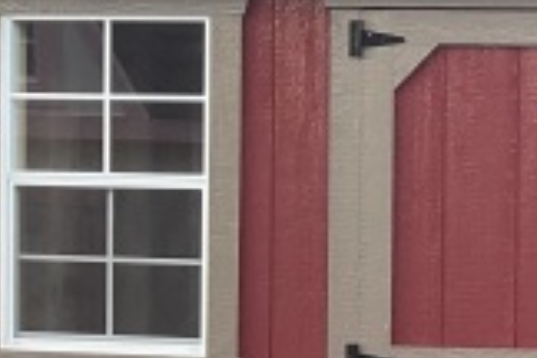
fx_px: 1775
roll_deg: -0.9
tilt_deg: +0.5
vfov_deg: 11.5
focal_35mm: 119
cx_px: 948
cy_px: 159
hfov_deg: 15.1
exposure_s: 1/122
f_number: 1.8
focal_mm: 3
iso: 25
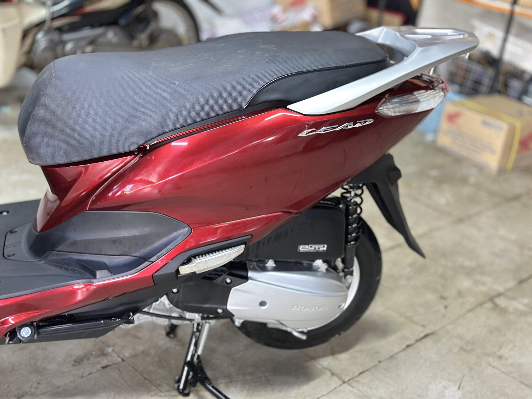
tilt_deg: -23.4
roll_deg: -8.4
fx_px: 738
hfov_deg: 39.7
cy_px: 200
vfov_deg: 30.3
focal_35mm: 48
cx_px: 266
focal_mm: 6.86
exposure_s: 1/25
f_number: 1.78
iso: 800
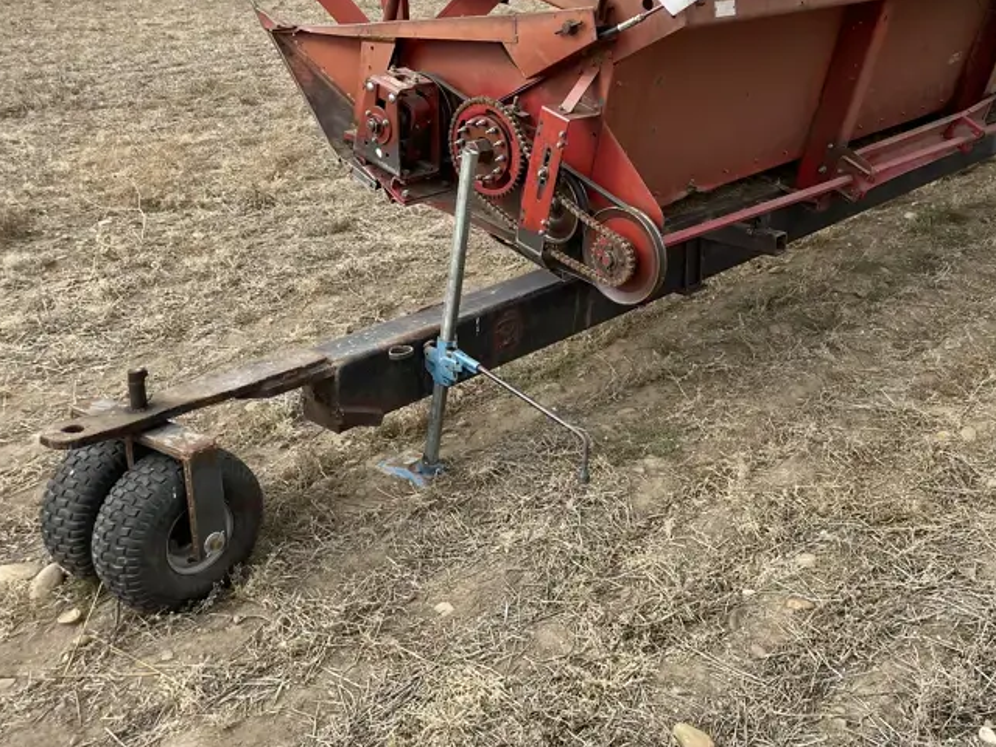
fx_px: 1122
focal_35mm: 39
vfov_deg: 36.6
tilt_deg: -16.9
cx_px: 633
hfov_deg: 47.4
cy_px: 280
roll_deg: +0.2
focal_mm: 4.2
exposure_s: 1/1531
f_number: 1.6
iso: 32
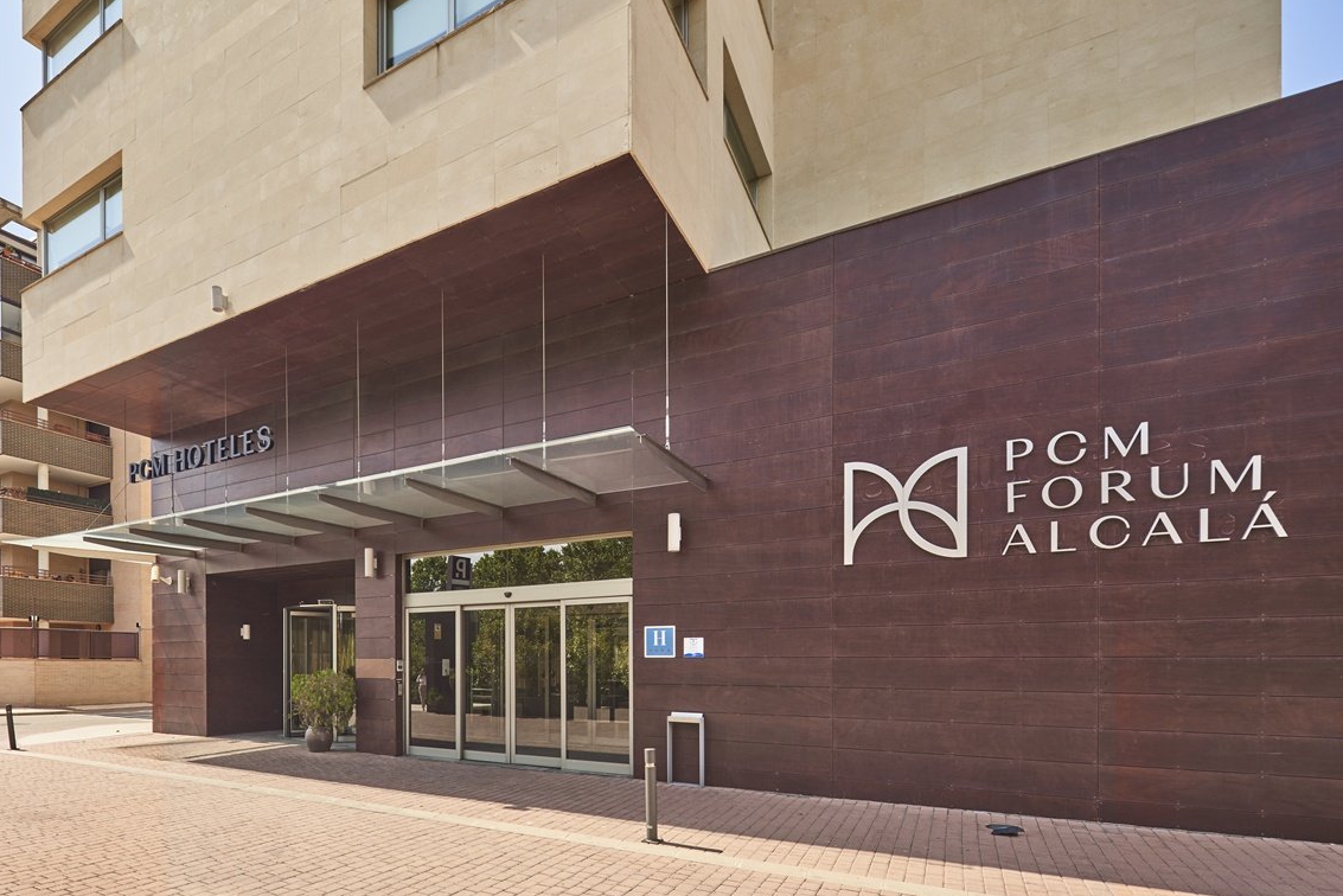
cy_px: 429
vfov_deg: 67.4
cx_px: 639
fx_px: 672
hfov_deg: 89.9
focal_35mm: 18
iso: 100
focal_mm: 17
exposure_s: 1/100
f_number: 11
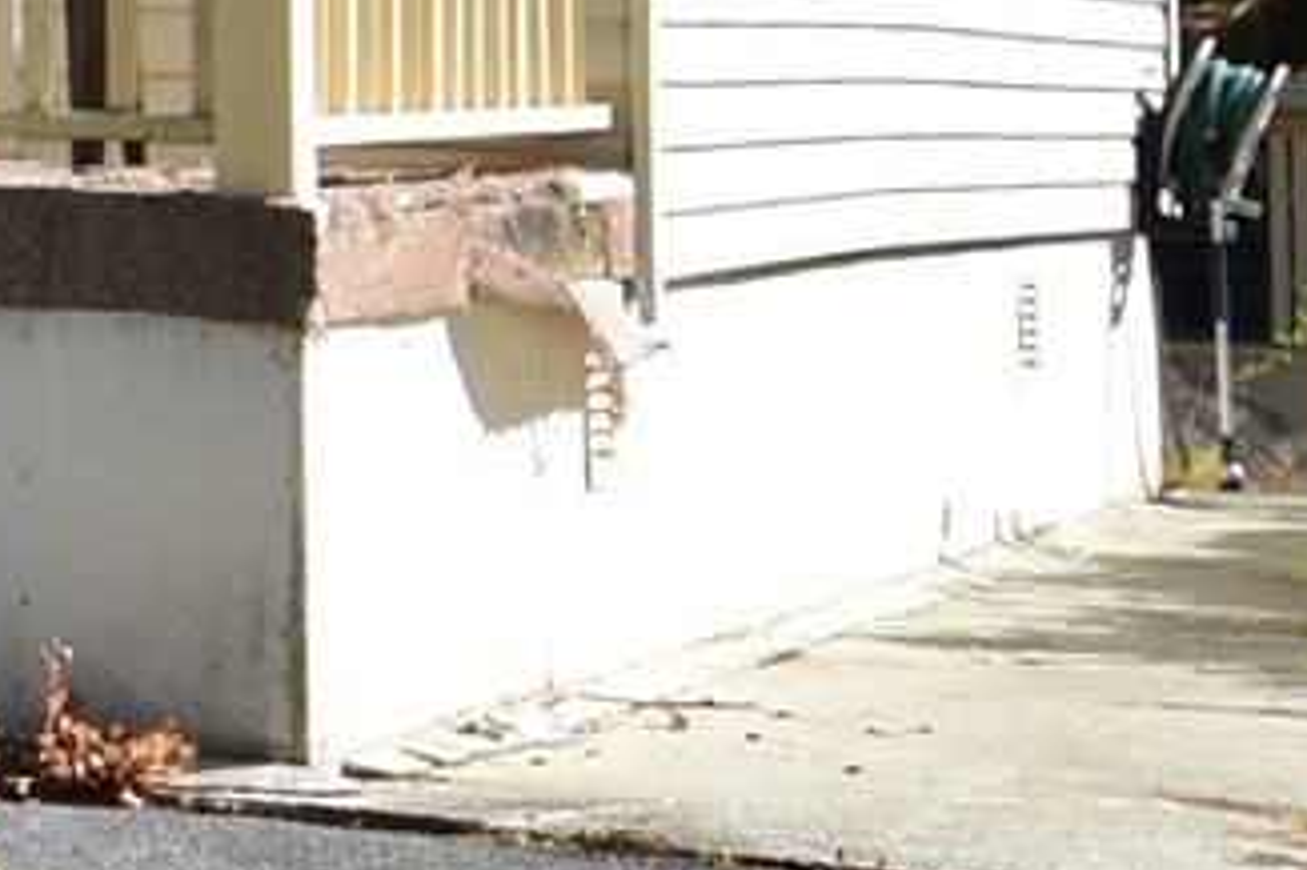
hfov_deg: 11.6
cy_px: -343
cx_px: -2173
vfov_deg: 10.1
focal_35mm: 132
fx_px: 4790
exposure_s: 1/250
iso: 100
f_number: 6.3
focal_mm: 14
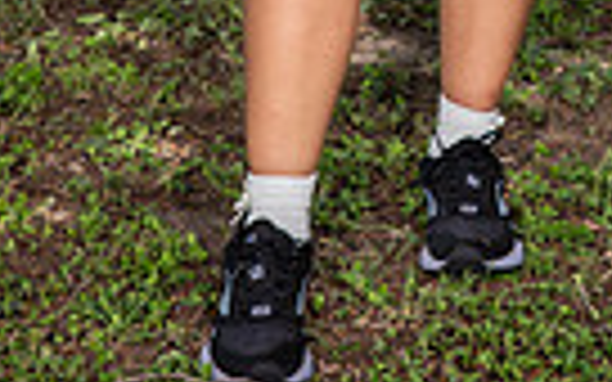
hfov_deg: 10.7
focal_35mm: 196
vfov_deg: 6.4
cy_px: -544
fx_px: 3269
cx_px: 495
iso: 250
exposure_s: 1/400
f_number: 6.3
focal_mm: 58
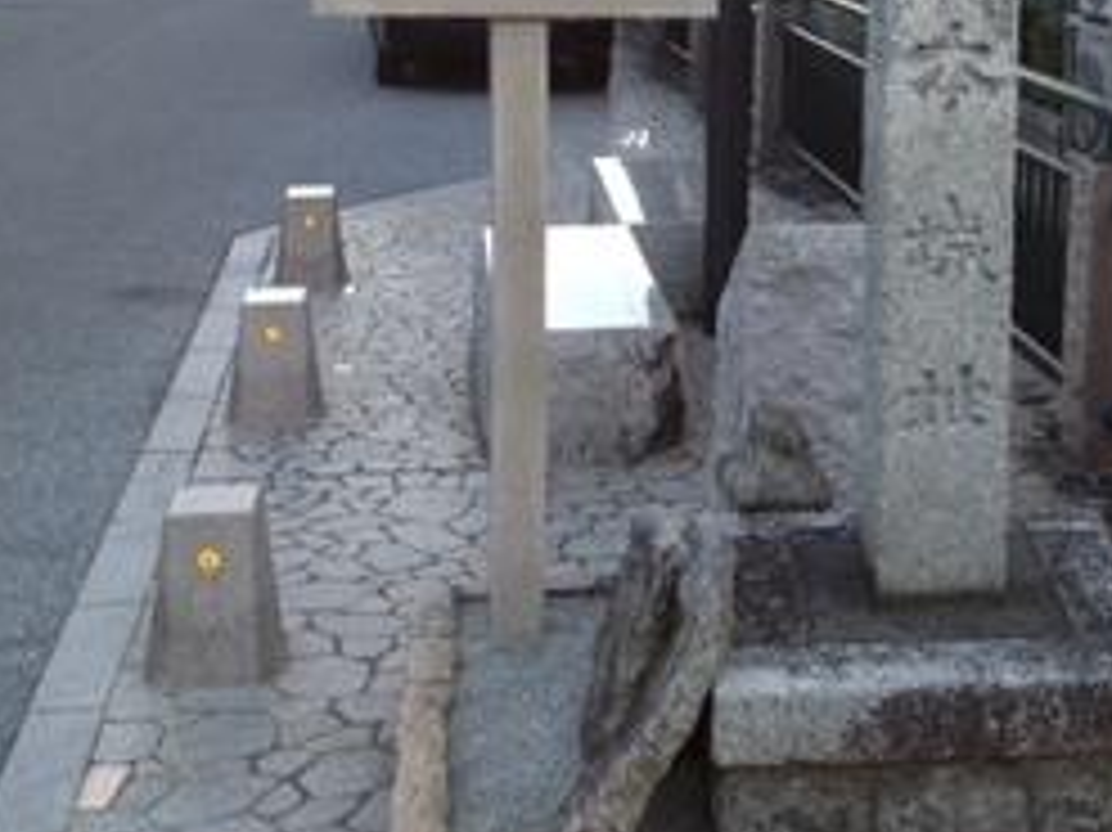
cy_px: 130
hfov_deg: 27.7
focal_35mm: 68
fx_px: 2183
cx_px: 954
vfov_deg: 21.3
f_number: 2.4
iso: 64
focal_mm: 4.28
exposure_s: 1/60
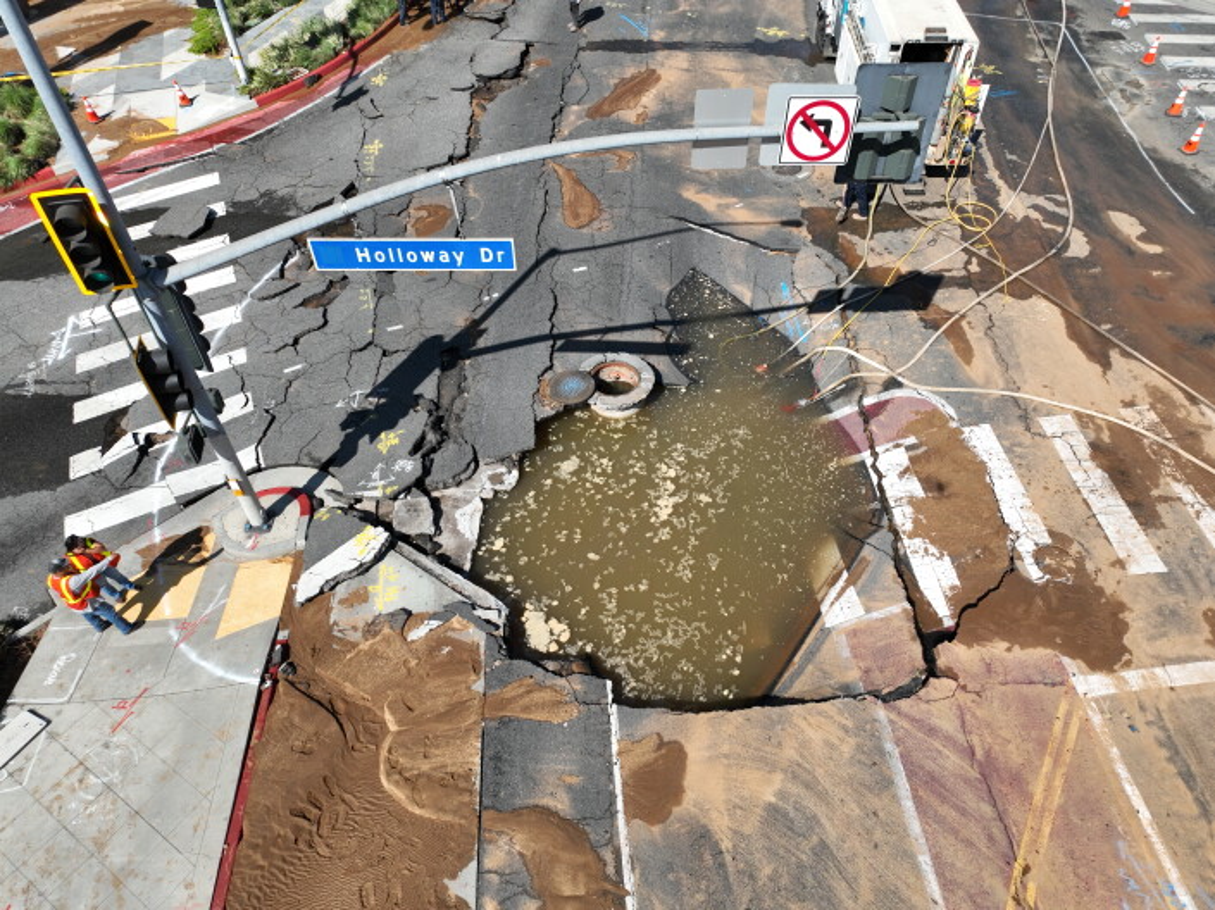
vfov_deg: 56.8
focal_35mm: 24
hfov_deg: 71.6
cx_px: 608
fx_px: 842
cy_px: 455
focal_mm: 12.29
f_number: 2.8
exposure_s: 1/1600
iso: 110
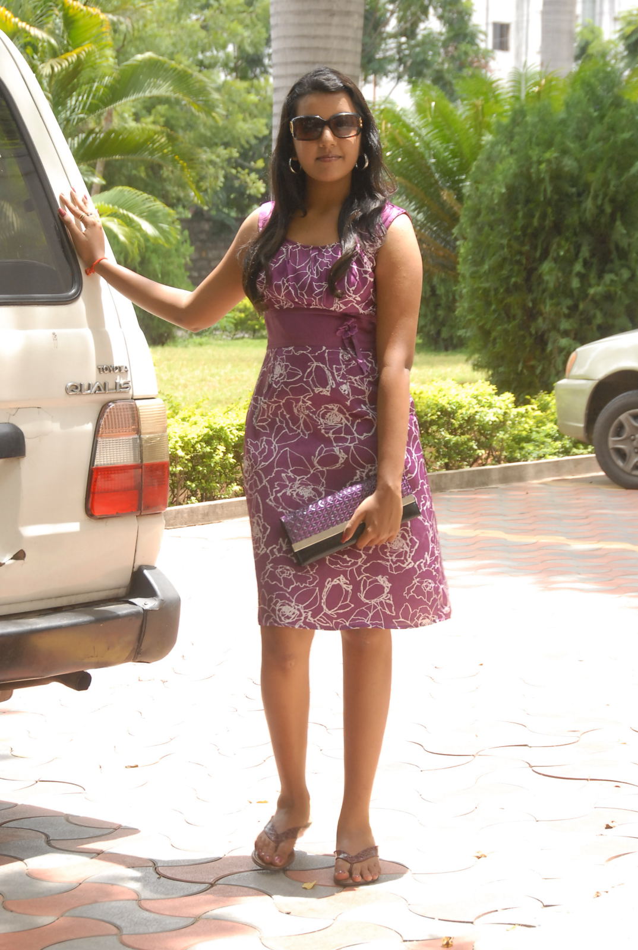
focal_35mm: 105
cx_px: 319
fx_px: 2778
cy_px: 475
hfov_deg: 13.1
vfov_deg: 19.4
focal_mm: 70
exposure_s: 1/125
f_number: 9
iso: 500
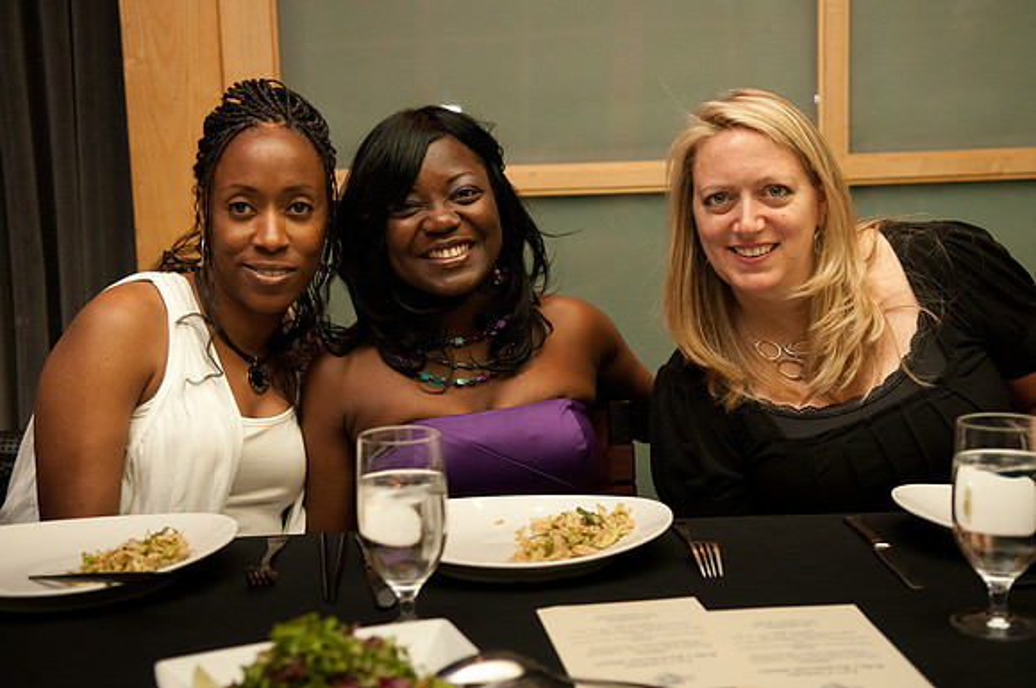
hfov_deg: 38.9
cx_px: 518
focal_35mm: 51
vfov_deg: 26.4
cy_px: 344
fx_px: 1466
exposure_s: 1/80
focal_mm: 34
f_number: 2.8
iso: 1000
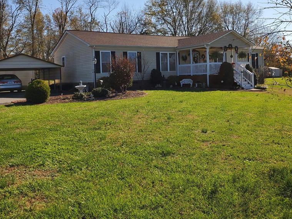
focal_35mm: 35
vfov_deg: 40.4
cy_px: 83
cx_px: 148
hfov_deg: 52.6
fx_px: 295
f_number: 2.4
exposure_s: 1/1934
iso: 50
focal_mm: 4.3
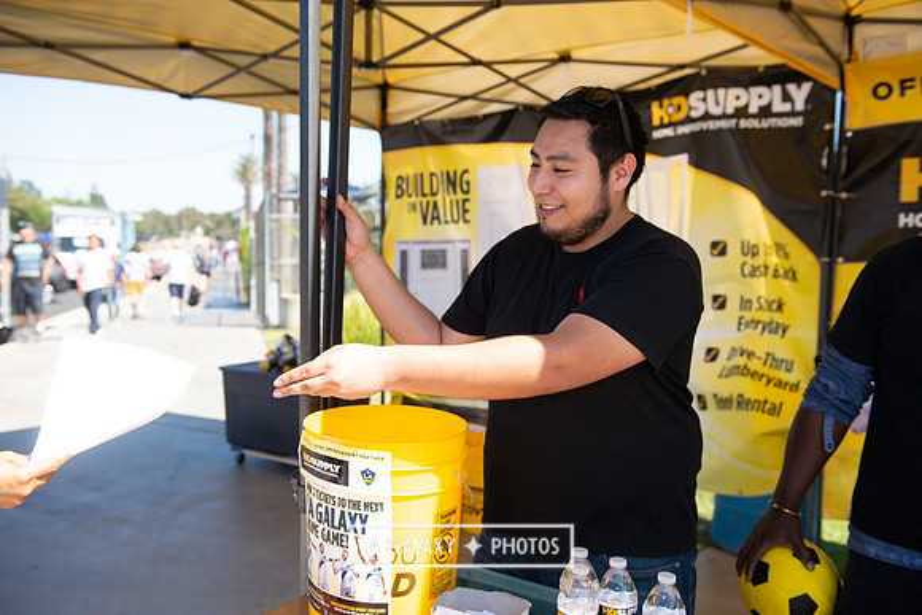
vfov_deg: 37.9
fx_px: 897
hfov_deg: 54.4
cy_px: 308
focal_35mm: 35
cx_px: 461
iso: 250
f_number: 4
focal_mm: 35
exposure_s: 1/800
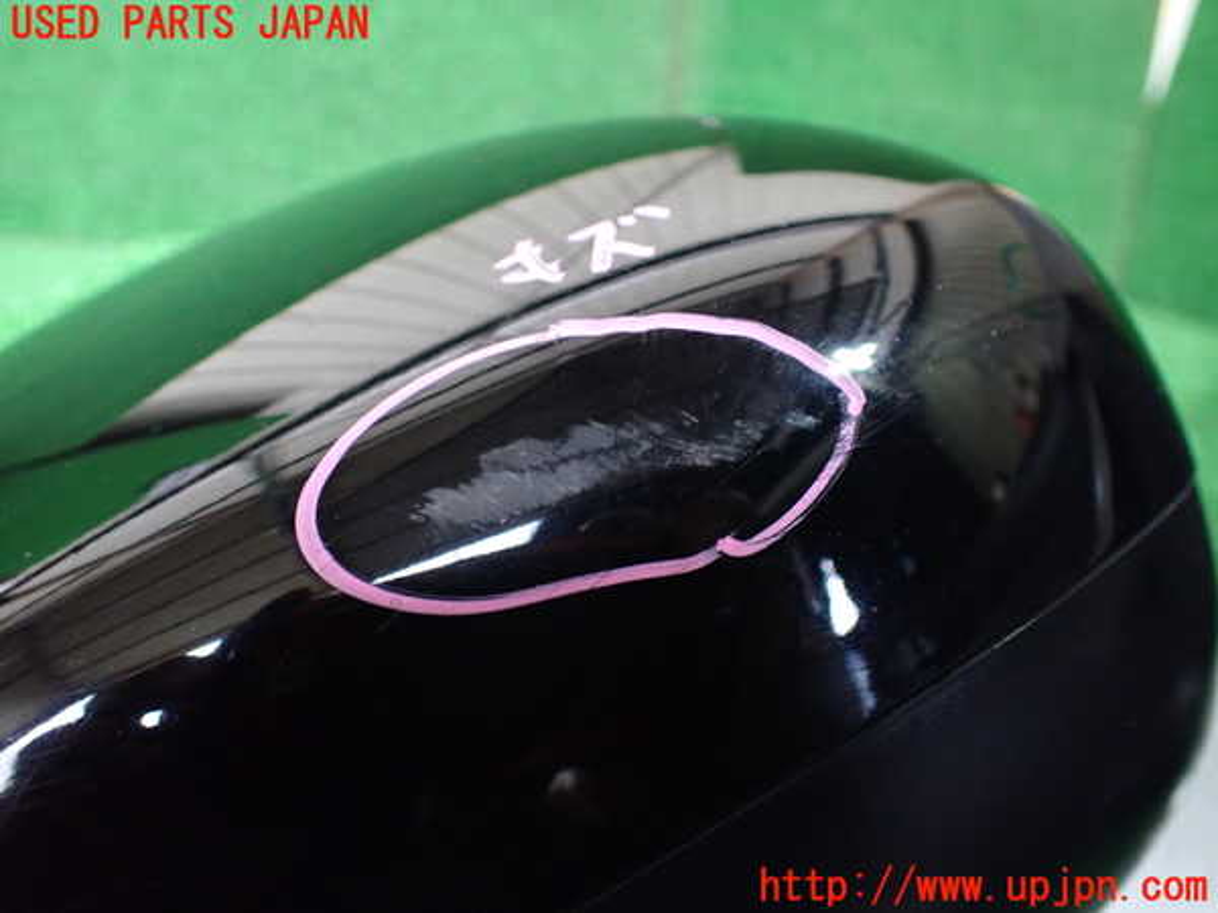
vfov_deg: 46.8
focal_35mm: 30
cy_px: 456
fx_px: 1056
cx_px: 609
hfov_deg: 60.0
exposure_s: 1/50
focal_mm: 5.4
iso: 800
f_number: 2.3
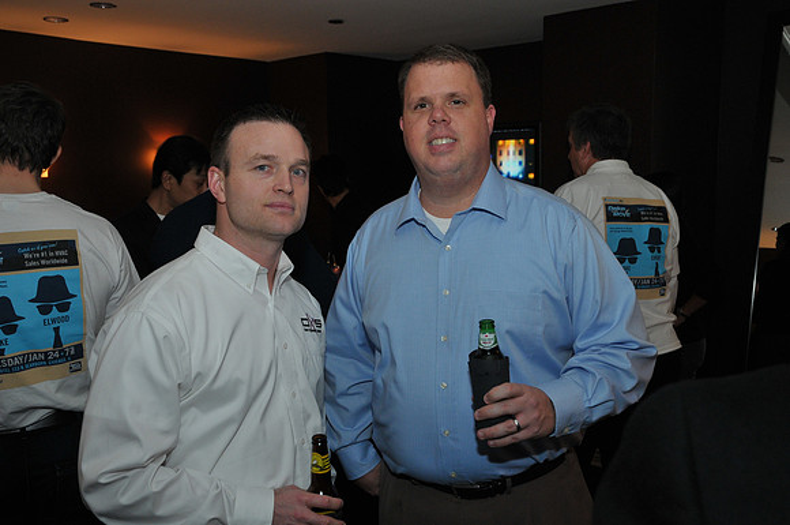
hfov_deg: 53.2
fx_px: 789
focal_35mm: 36
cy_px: 262
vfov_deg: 36.8
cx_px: 395
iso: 500
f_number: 5.6
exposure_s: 1/40
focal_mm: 24
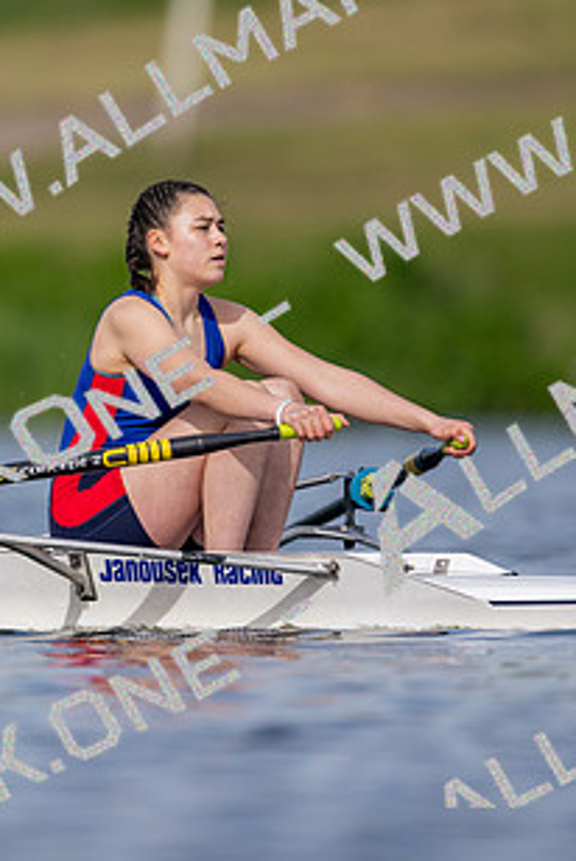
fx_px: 27033
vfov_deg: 1.8
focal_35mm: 1129
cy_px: 328
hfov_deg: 1.2
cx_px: 131
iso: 220
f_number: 4
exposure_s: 1/2500
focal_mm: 600
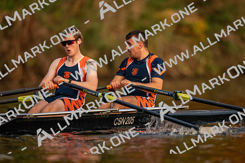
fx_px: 4084
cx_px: 122
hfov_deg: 3.4
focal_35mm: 600
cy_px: 82
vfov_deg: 2.3
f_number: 4
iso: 2800
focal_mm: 600
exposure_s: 1/2500
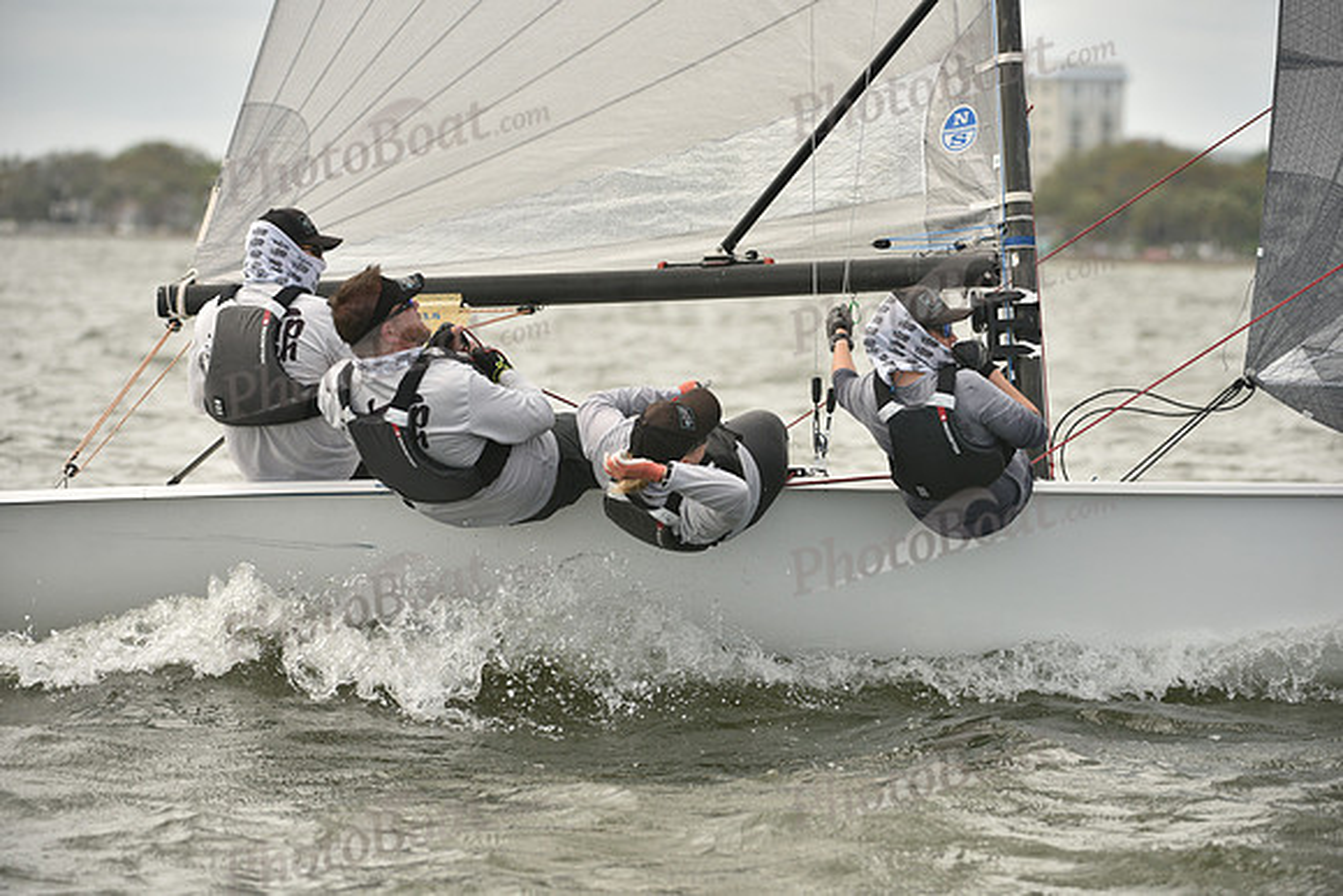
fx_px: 7463
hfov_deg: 10.3
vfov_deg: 6.9
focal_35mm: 200
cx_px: 672
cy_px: 448
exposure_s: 1/1600
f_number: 4.5
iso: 320
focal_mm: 200
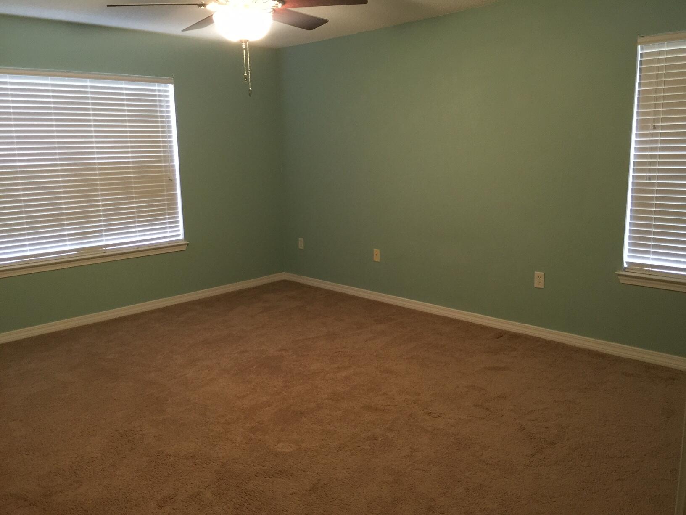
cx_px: 343
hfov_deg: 61.7
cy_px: 258
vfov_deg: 48.2
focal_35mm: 29
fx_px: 575
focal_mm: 4.15
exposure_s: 1/10
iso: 125
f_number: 2.2
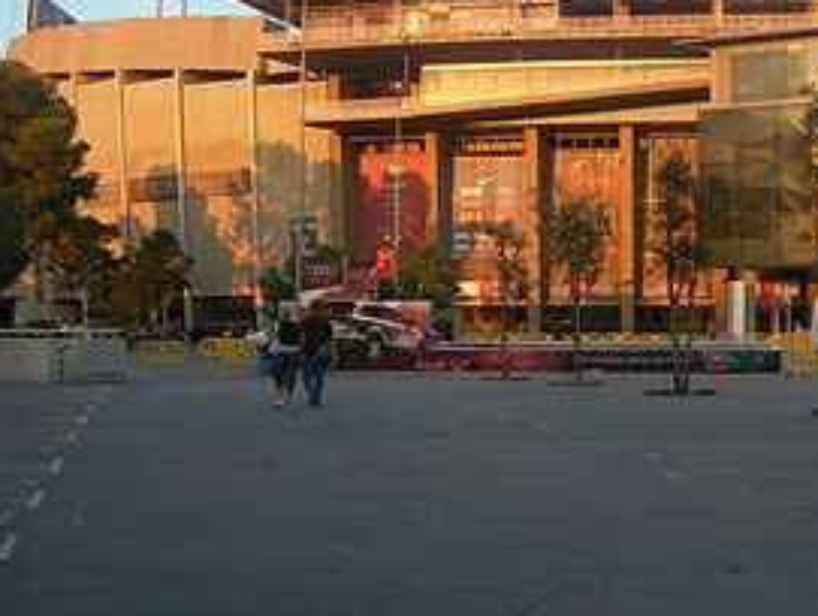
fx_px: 1491
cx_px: 622
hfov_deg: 30.1
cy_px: 142
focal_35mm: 63
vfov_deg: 23.1
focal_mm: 7.8
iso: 50
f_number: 2.8
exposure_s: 1/170
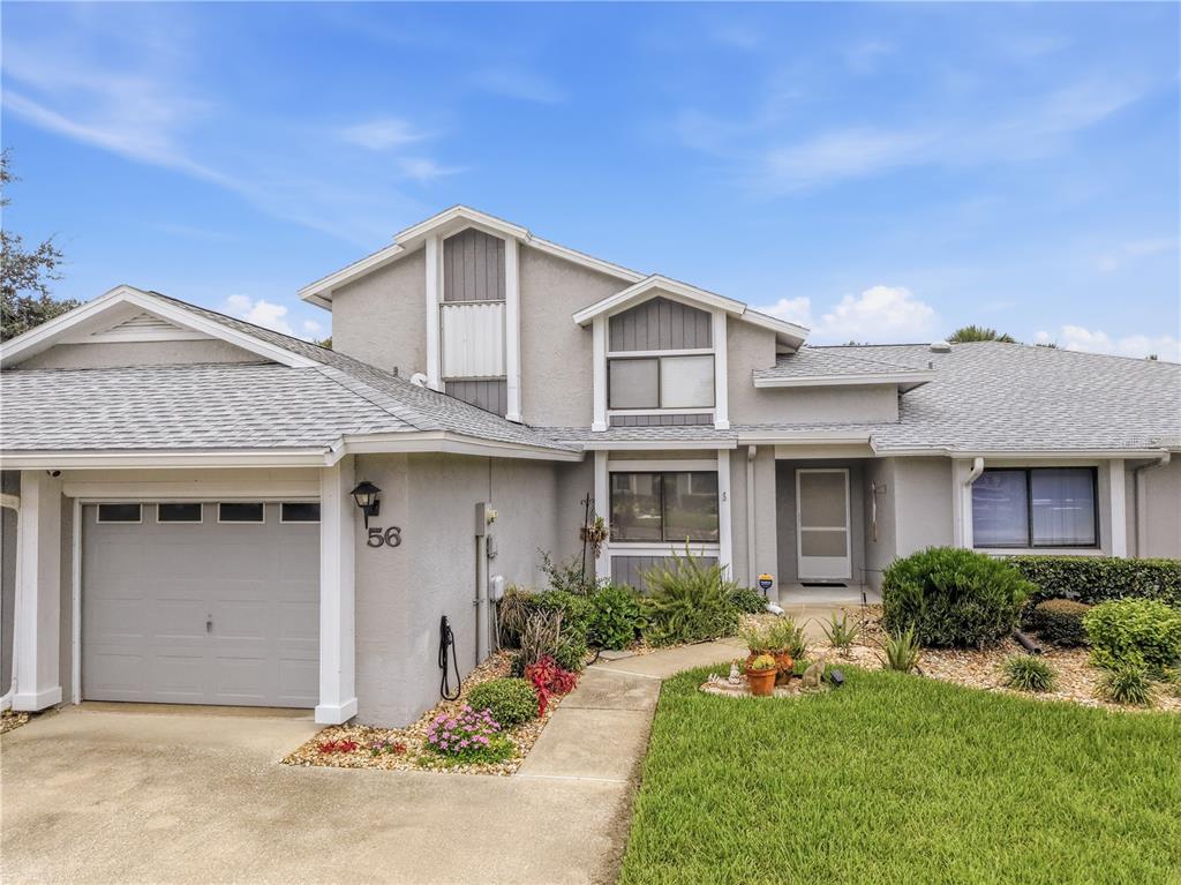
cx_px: 590
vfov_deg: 56.8
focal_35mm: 24
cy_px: 442
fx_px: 818
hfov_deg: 71.6
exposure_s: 1/200
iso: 200
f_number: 1.8
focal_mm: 8.7
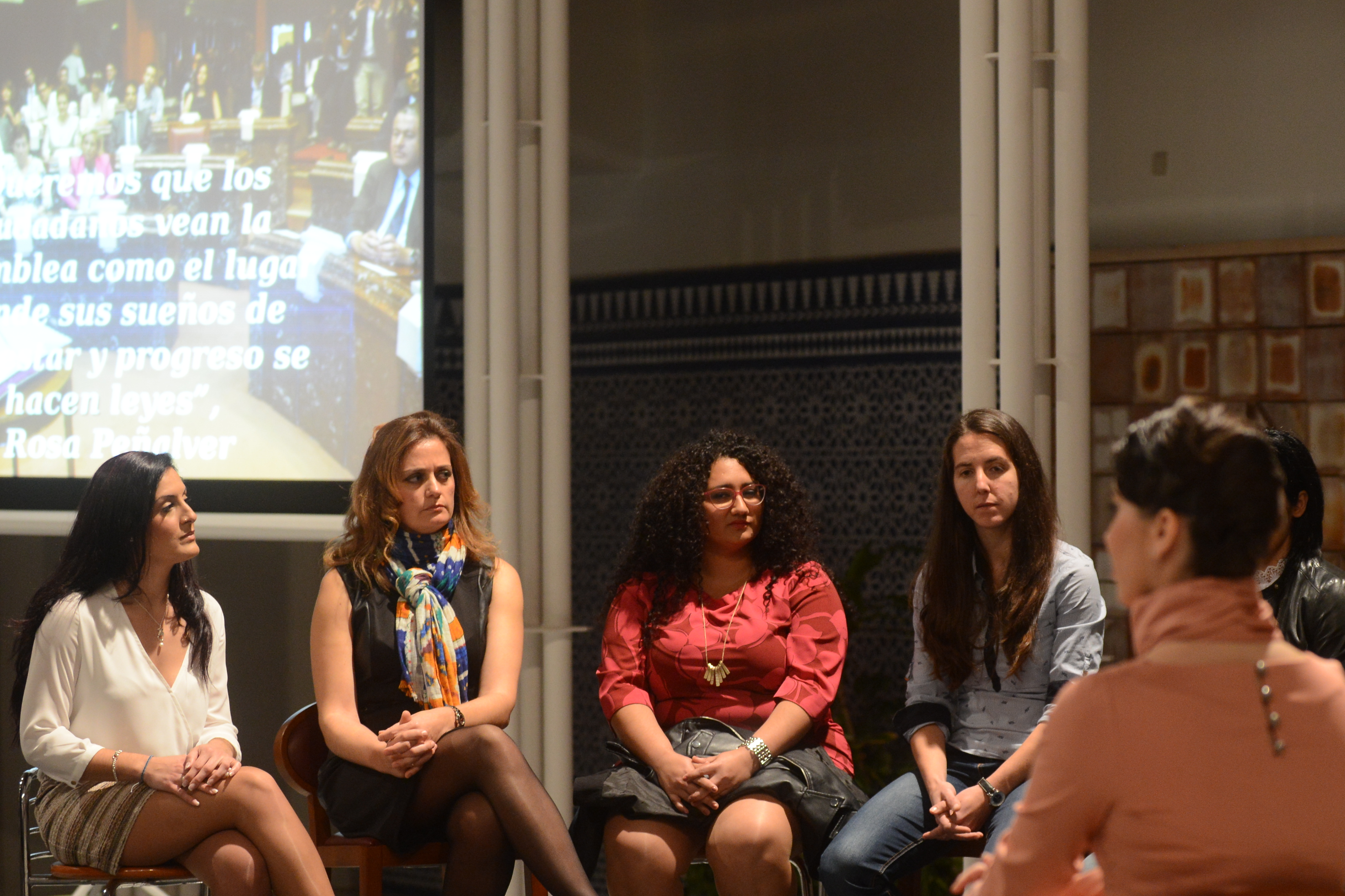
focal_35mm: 134
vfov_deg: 10.2
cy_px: 624
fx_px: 5006
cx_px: 820
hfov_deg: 15.3
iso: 1600
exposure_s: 1/60
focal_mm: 80
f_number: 2.8
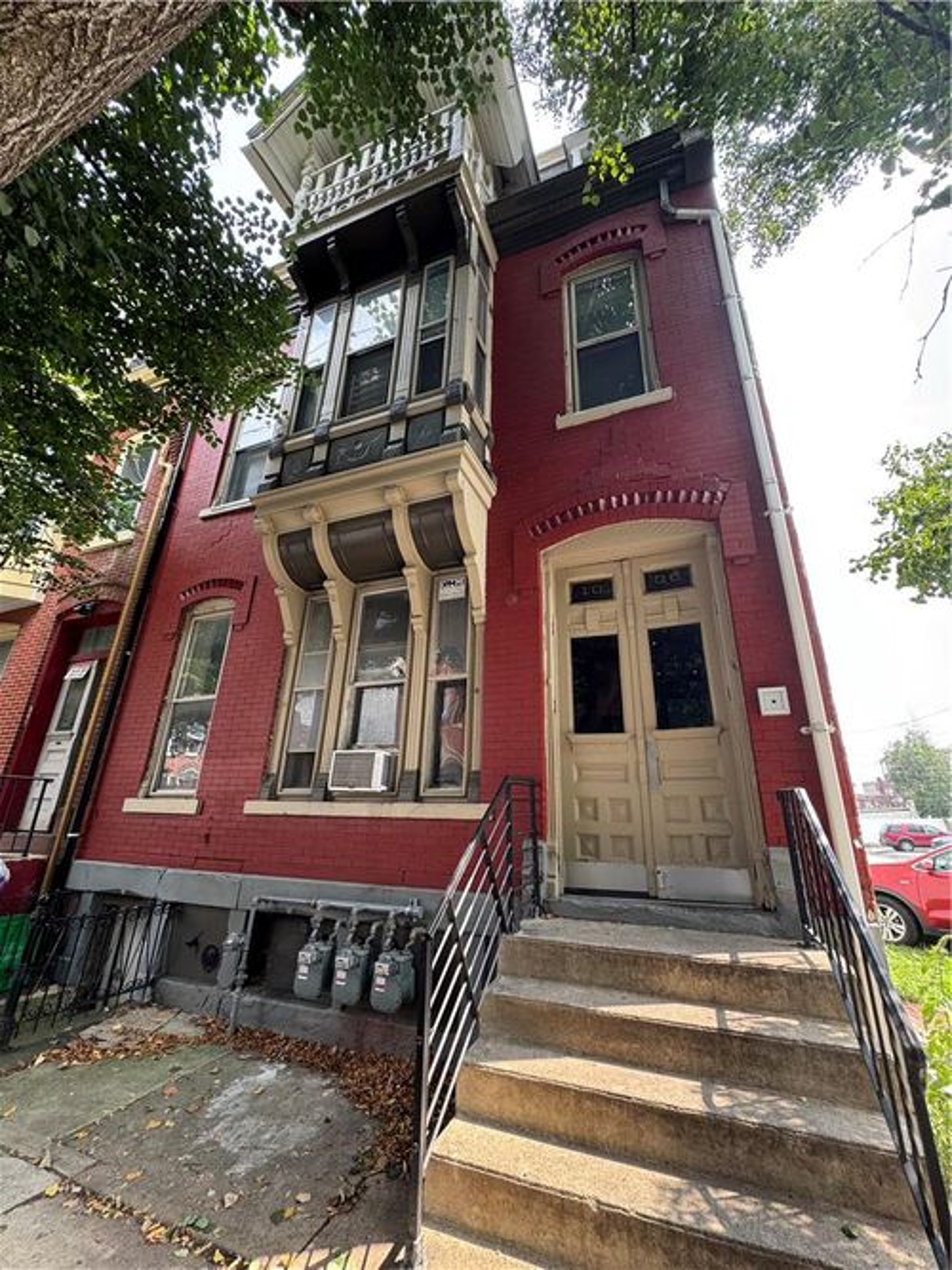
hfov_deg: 85.7
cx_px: 476
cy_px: 635
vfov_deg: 102.1
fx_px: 514
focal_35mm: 14
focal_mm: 2.22
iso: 50
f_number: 2.2
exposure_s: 1/99
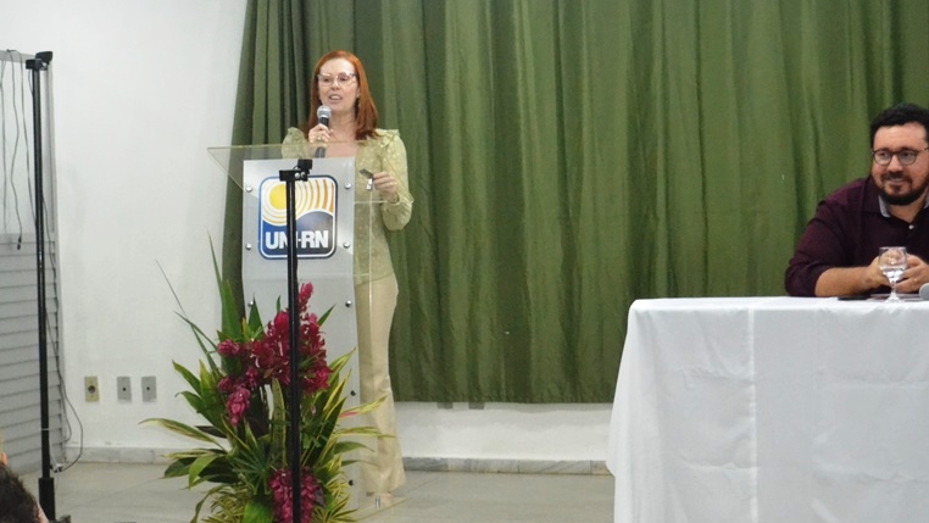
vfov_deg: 15.9
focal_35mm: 76
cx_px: 293
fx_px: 1873
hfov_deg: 27.7
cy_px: 362
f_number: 4.8
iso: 3200
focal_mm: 32
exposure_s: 1/60
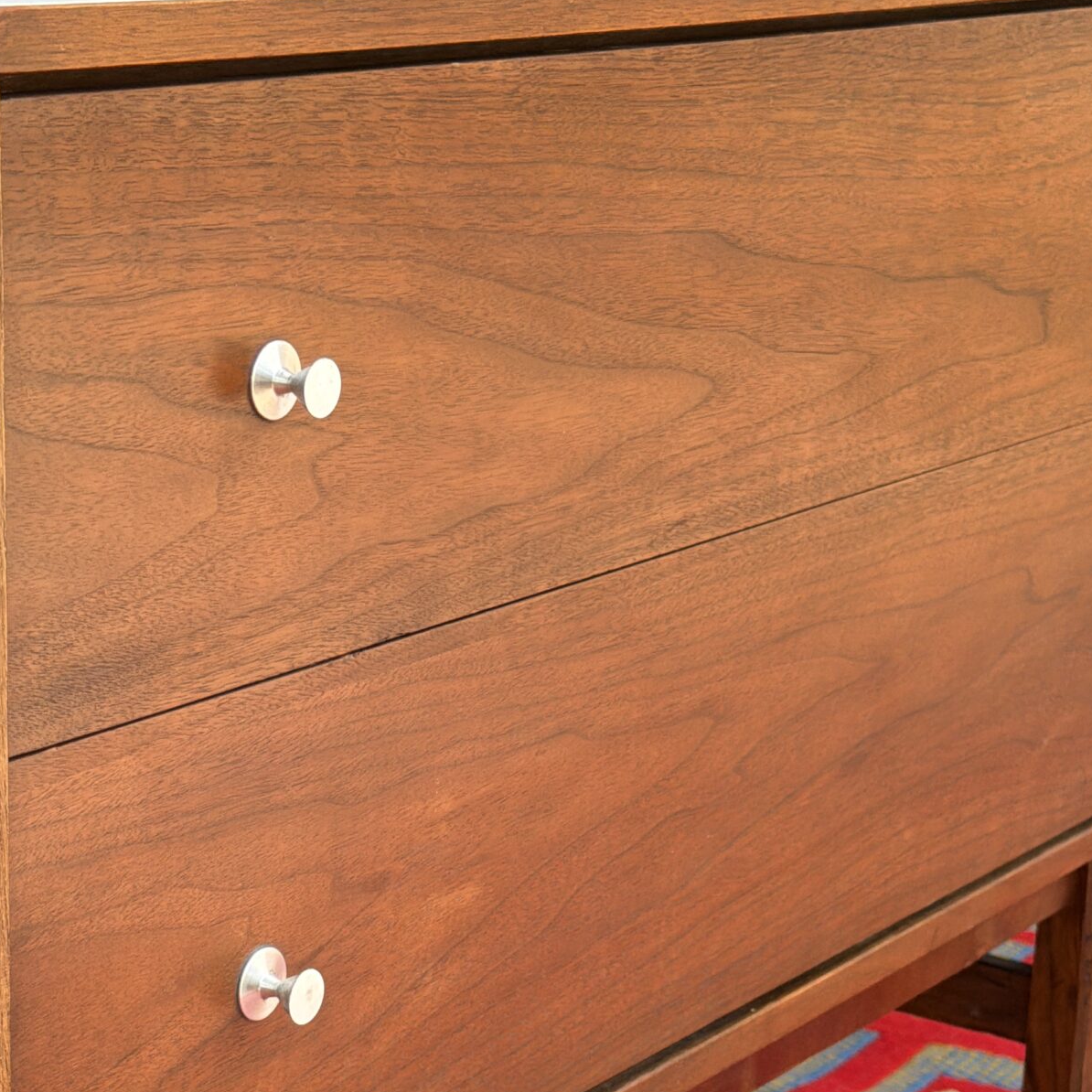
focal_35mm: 91
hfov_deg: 19.1
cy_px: 755
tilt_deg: -15.0
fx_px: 3248
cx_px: 504
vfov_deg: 19.0
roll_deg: +0.1
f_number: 1.78
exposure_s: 1/346
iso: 64
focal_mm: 6.76
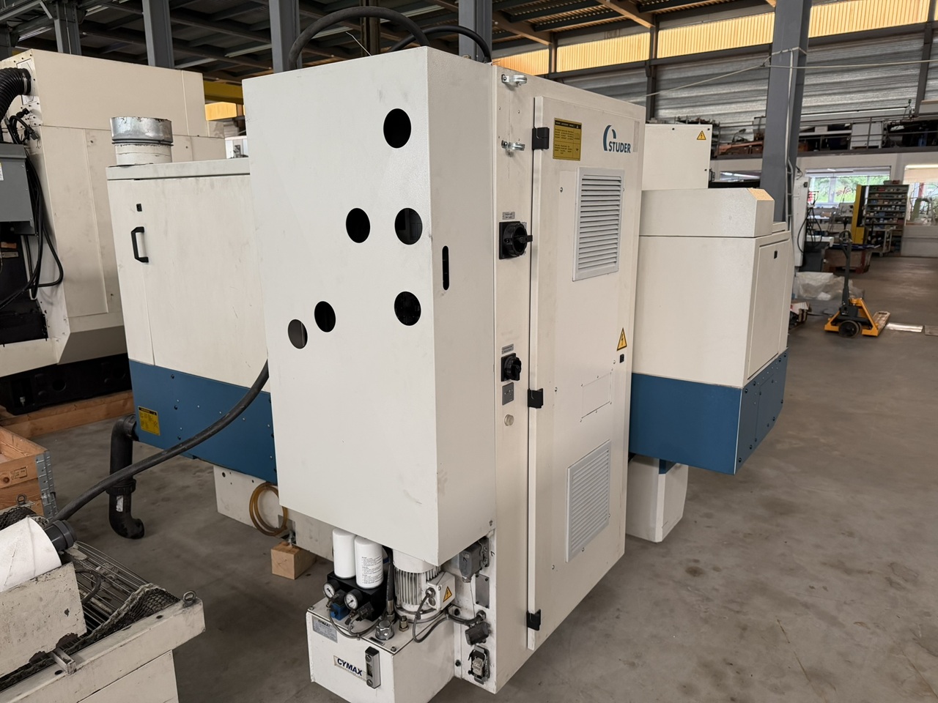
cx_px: 469
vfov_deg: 56.8
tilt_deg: -12.5
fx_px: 650
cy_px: 352
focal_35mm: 24
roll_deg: +0.3
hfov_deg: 71.6
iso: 200
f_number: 1.78
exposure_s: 1/92
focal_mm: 6.76
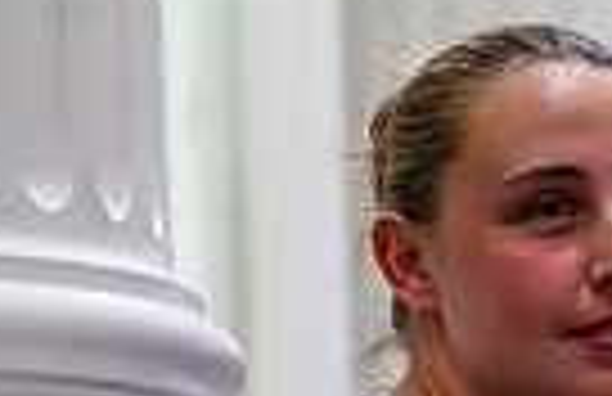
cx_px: 1146
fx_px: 7564
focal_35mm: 449
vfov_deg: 3.0
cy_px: 547
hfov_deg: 4.6
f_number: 3.5
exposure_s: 1/400
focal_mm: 94
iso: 4000
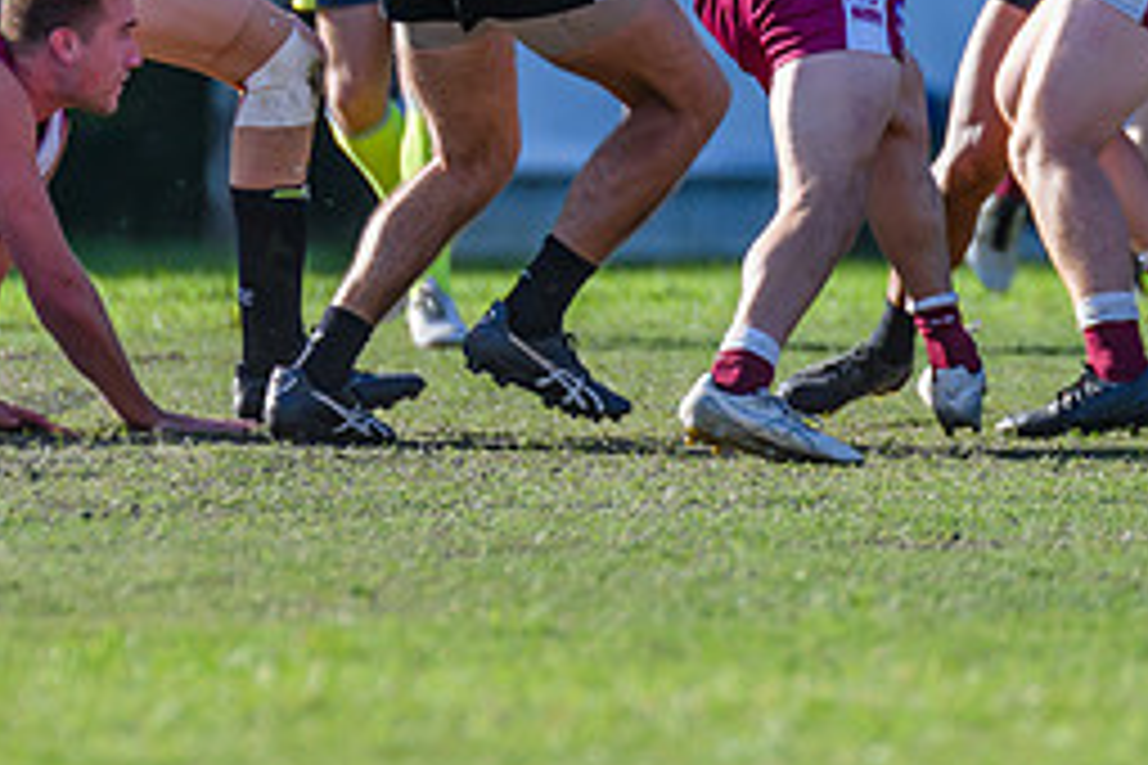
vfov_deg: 1.1
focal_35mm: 1233
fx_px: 39316
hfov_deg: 1.7
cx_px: 897
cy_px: -169
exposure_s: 1/2500
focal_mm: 360
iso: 800
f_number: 4
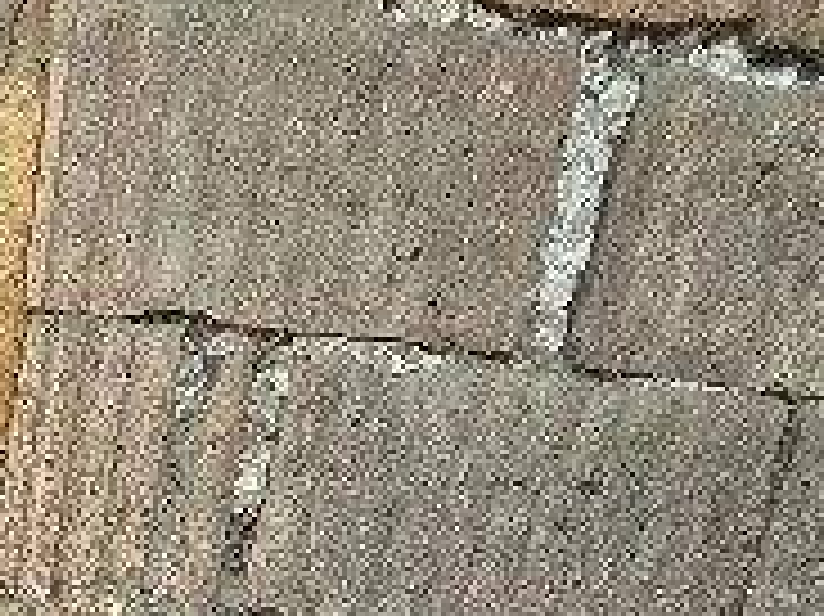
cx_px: -293
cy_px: 1614
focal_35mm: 71
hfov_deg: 23.6
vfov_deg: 13.1
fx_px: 1689
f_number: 2.2
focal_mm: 2.2
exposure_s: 1/60.2
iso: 320
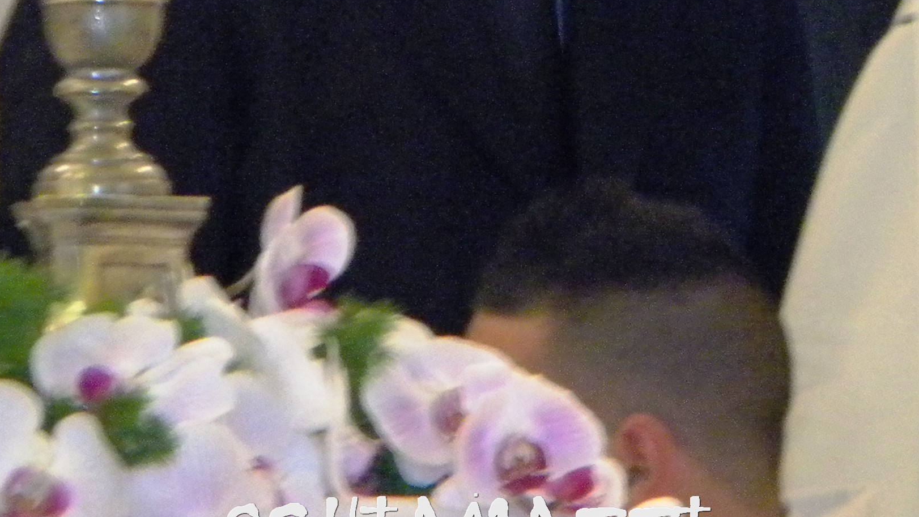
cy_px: -131
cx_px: 468
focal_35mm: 681
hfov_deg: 3.2
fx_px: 16597
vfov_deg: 1.8
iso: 800
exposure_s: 1/30
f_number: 5.4
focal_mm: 50.4
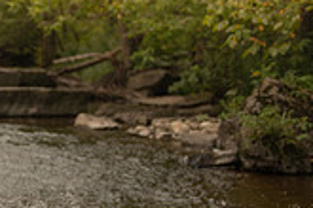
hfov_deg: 13.6
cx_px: -173
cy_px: 114
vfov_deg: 9.7
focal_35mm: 141
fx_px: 1226
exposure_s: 1/100
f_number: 2.8
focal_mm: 40
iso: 100
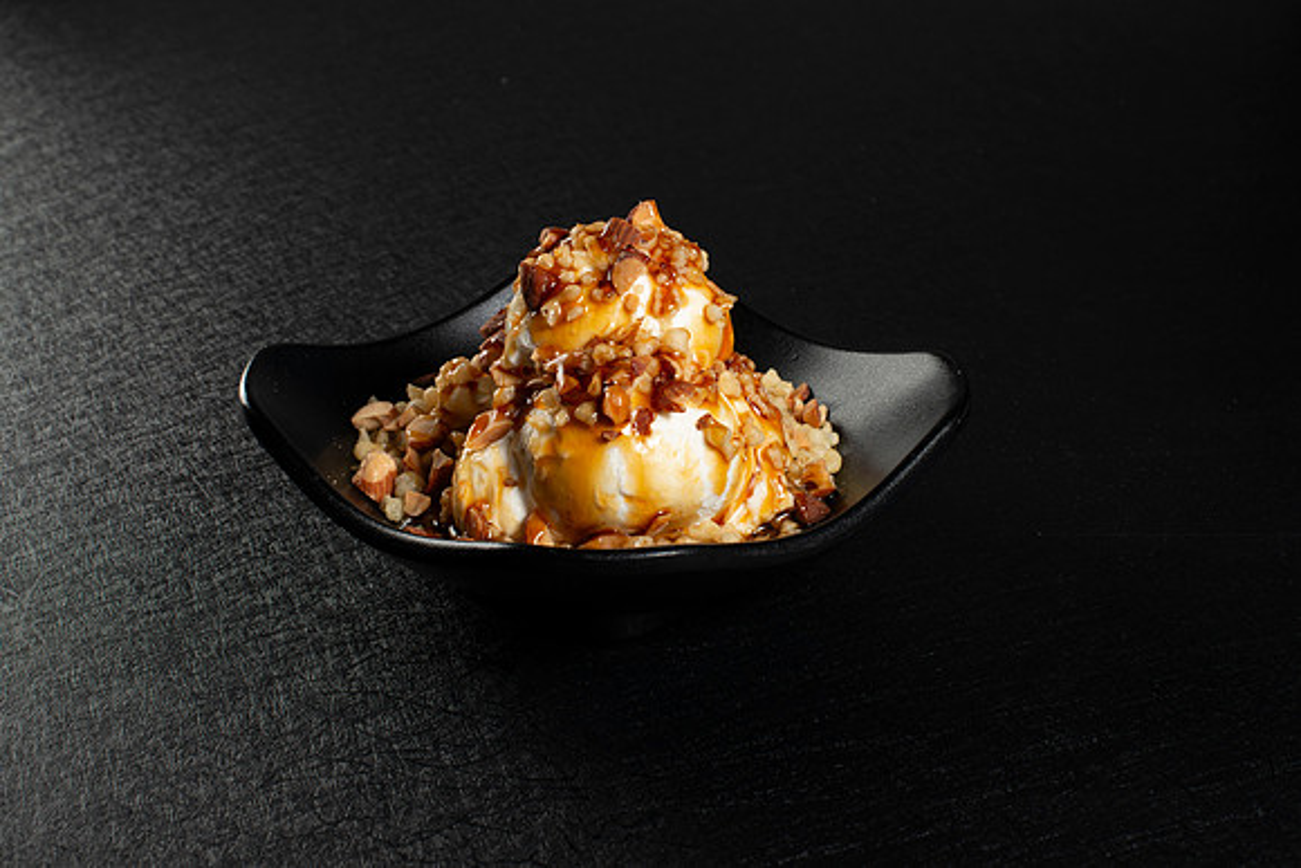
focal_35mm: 53
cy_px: 404
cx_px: 650
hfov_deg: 37.2
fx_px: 1931
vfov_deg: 25.3
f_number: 13
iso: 200
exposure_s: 1/125
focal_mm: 50
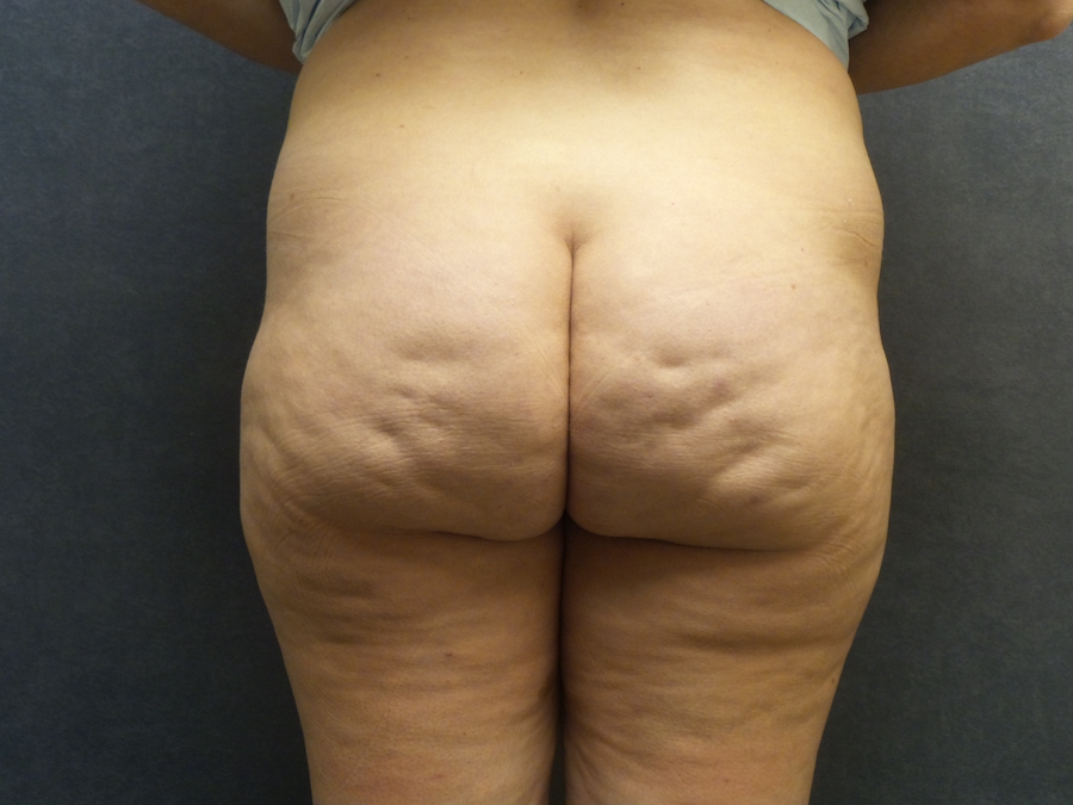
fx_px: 1581
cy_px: 402
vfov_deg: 28.6
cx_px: 536
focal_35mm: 51
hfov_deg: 37.5
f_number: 3.4
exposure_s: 1/20
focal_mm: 9.2
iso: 400
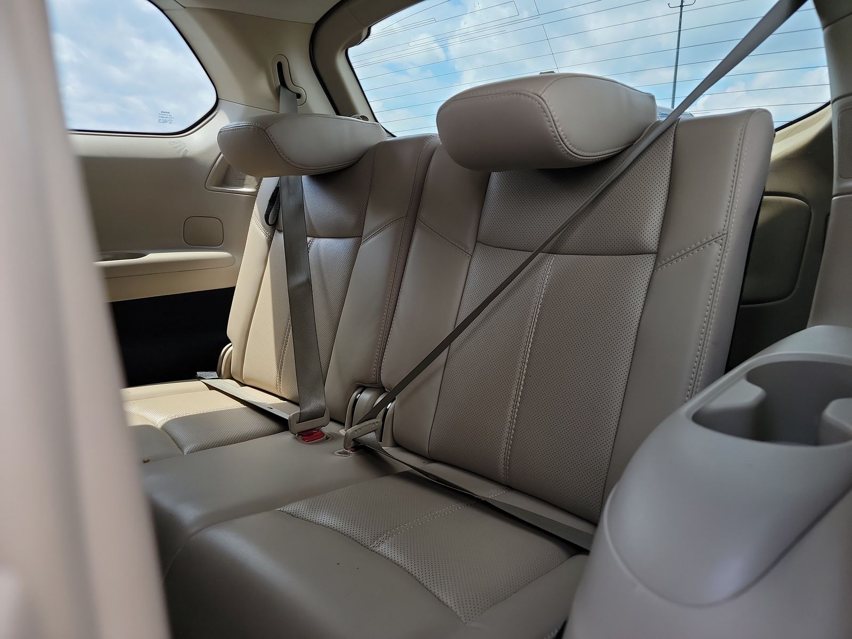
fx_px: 591
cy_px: 320
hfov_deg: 71.6
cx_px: 426
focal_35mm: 24
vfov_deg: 56.8
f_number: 1.8
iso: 73
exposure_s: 1/119
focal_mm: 6.7
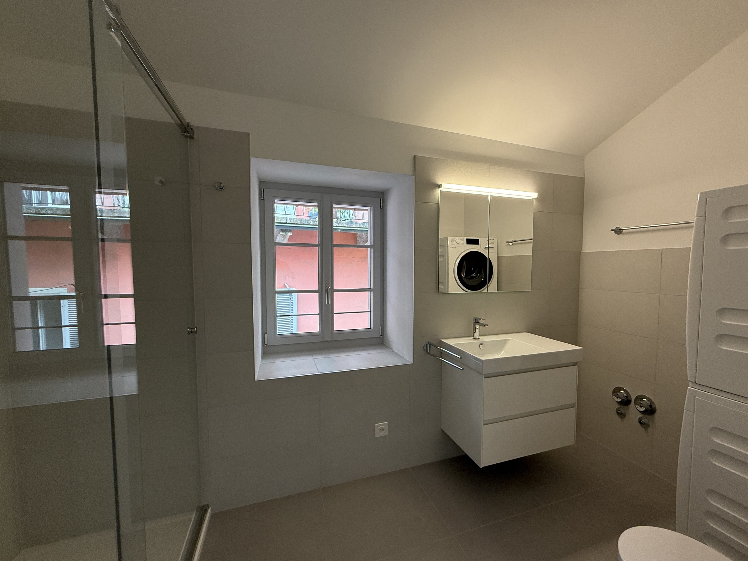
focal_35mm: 15
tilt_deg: -3.5
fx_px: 324
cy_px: 285
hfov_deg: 98.1
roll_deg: +0.0
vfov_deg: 81.7
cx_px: 396
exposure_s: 1/99
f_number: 2.2
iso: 200
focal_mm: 2.22
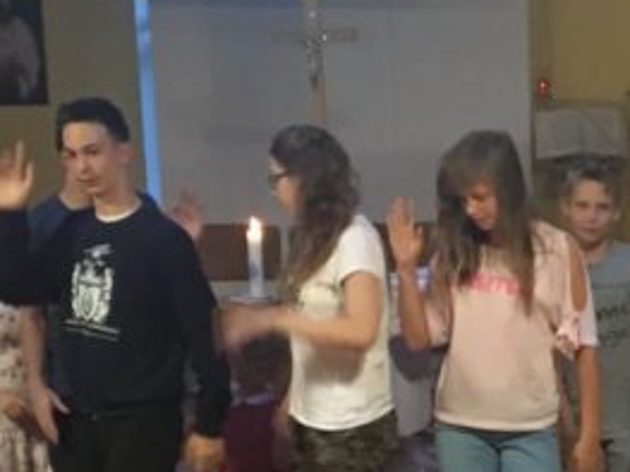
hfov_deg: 17.2
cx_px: 556
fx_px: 2056
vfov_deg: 12.8
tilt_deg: -10.9
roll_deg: +1.1
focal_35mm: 113
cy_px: 541
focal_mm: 4.15
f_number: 2.2
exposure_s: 1/17
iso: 250
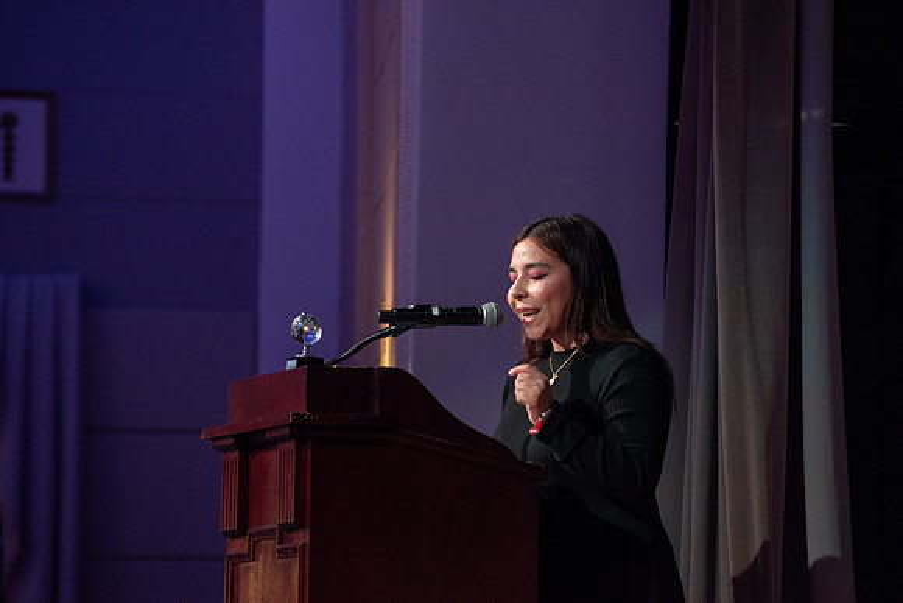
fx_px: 5029
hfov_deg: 10.3
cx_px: 452
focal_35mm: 200
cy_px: 302
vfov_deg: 6.9
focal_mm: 200
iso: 2000
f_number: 4
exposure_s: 1/250
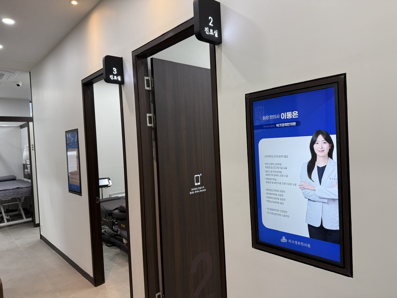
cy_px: 149
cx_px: 198
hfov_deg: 71.6
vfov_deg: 56.8
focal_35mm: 24
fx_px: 275
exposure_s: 1/120
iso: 100
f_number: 1.78
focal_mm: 6.76
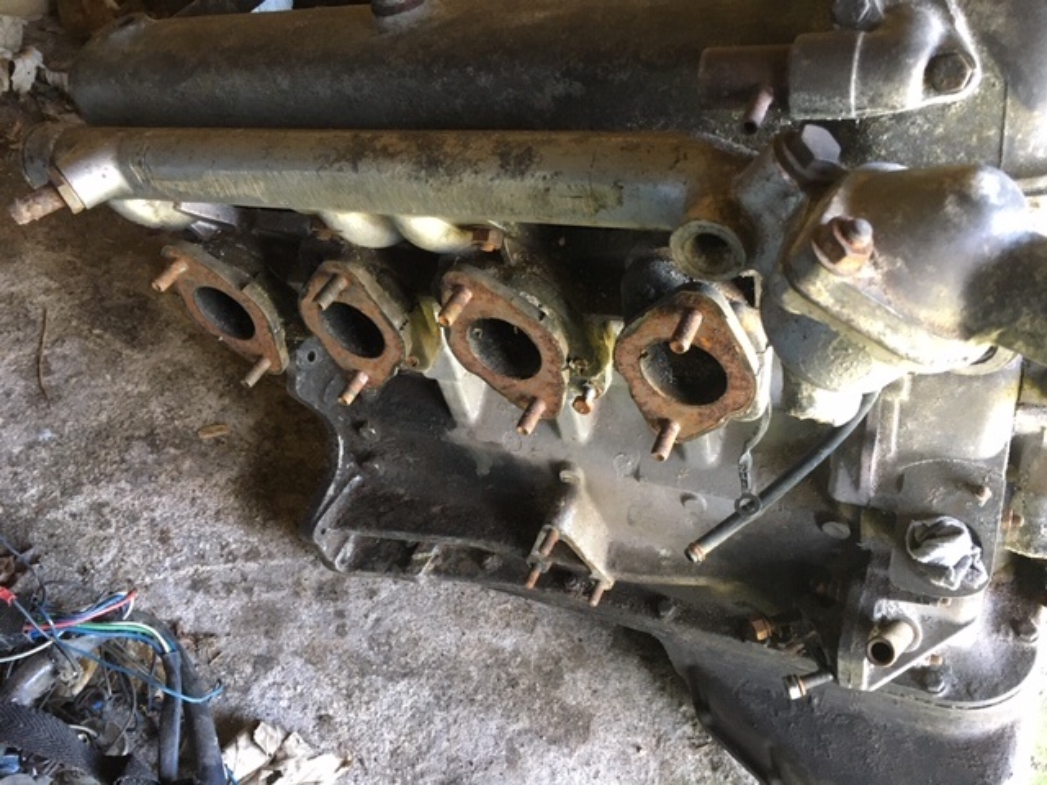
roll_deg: -15.6
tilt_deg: -44.0
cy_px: 392
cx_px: 524
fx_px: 877
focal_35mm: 29
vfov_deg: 48.2
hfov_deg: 61.7
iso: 250
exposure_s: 1/33
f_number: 2.2
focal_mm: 4.15
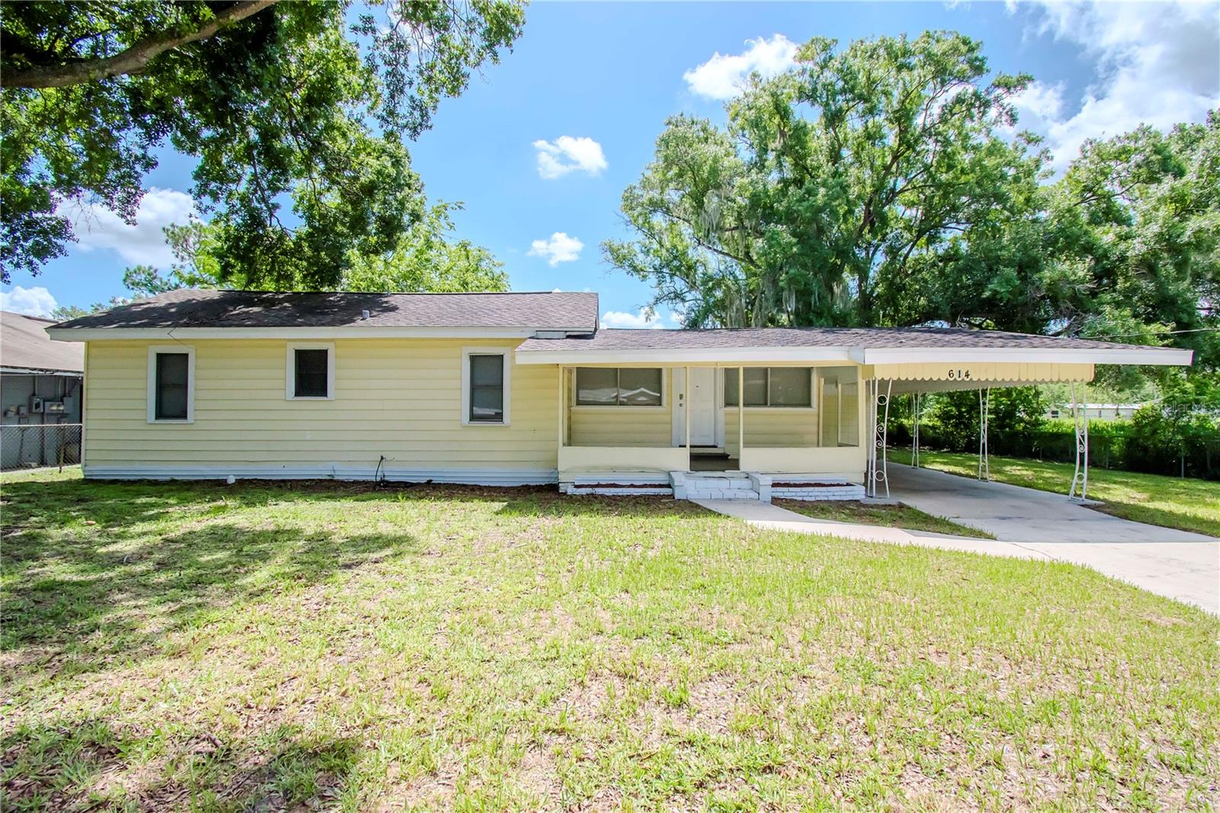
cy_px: 406
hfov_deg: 100.4
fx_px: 508
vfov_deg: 77.3
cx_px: 610
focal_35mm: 15
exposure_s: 1/1600
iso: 640
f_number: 9
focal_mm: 10
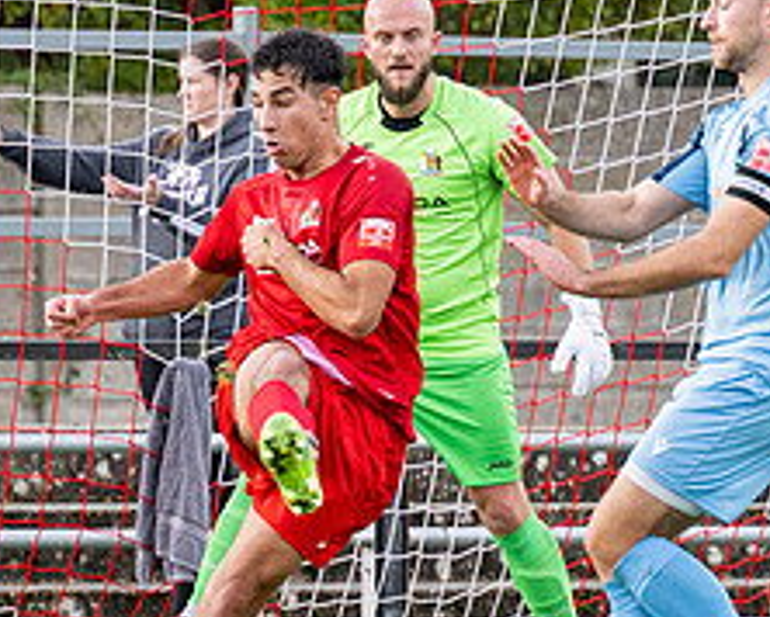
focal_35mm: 907
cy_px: 407
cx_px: 465
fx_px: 20688
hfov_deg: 2.1
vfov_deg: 1.7
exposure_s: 1/1600
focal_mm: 170
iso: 640
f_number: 4
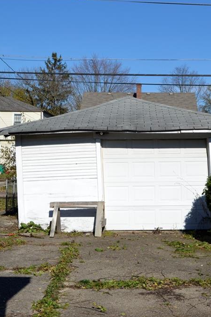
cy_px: 159
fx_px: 563
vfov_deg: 31.4
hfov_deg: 21.2
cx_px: 116
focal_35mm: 64
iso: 100
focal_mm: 28
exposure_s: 1/400
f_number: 10
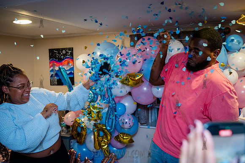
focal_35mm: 35
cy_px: 82
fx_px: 238
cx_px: 122
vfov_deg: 37.8
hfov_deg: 54.5
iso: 6400
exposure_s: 1/320
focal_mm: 35
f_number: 4
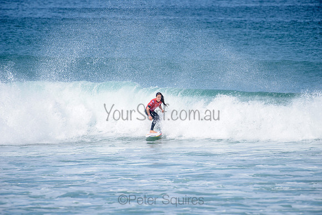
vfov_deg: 2.8
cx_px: 161
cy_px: 108
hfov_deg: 4.1
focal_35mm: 500
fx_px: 4473
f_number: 6.3
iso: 250
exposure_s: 1/2500
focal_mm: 500
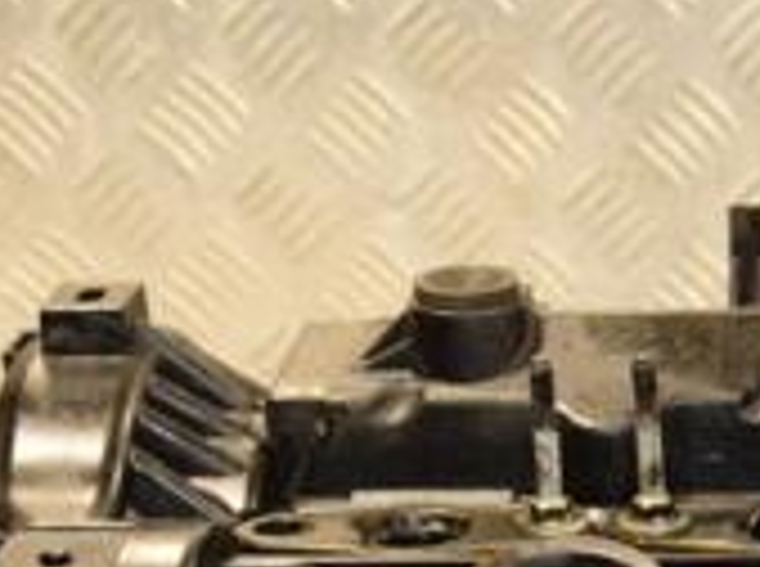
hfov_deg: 12.4
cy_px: 652
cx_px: 1016
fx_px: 3374
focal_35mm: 154
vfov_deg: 9.5
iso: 800
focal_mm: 30
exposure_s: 1/100
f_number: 5
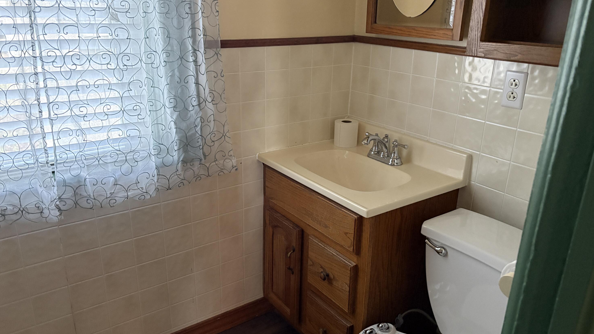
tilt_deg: -19.0
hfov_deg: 66.1
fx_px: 457
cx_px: 296
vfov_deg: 40.2
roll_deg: -2.1
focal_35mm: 29
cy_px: 165
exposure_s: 1/38
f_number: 1.6
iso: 640
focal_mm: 5.96
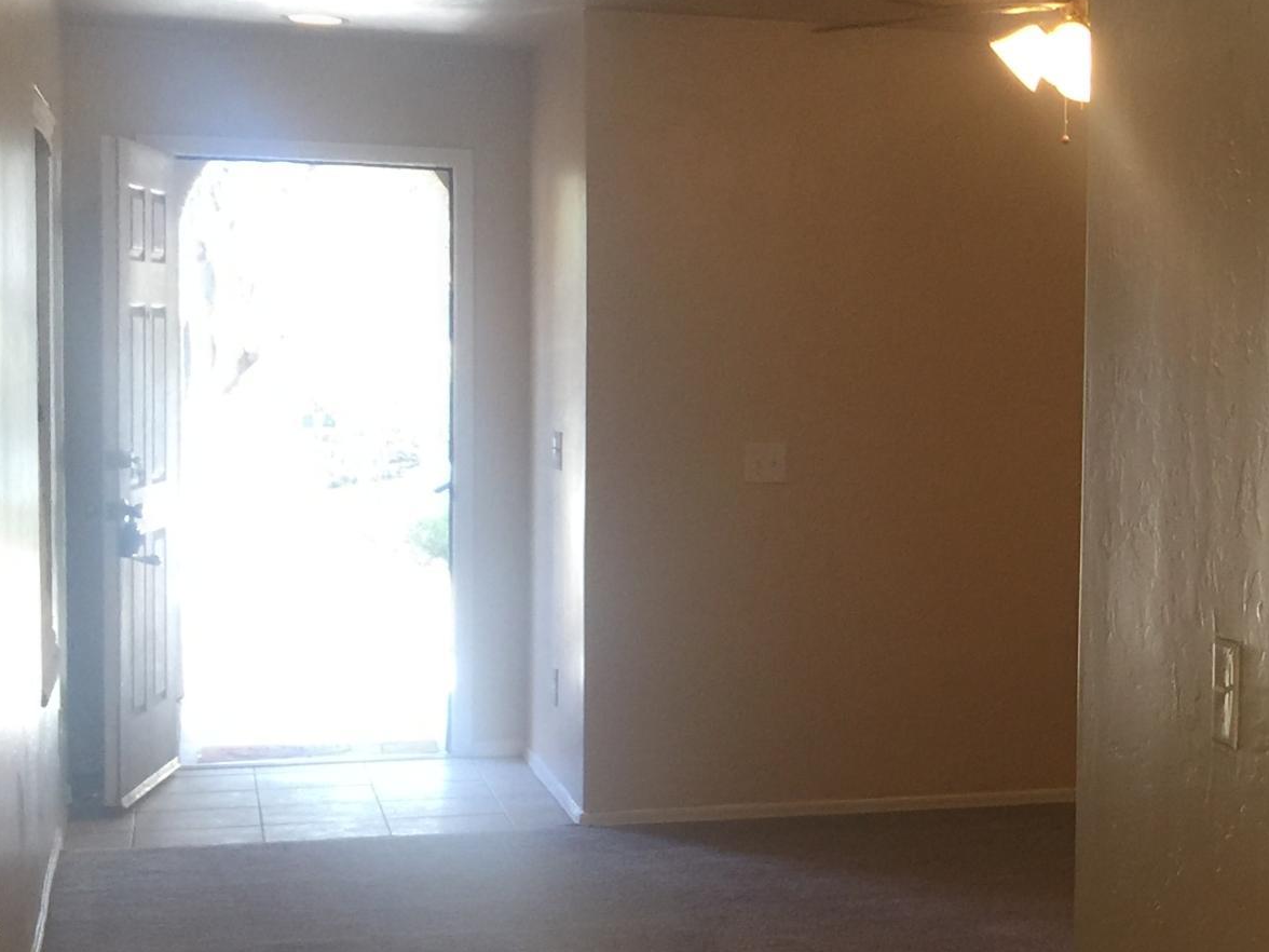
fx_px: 2713
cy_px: 493
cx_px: 1423
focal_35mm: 74
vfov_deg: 19.9
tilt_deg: -2.6
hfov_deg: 24.4
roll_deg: -1.8
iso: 40
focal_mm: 4.15
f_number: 2.2
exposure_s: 1/30
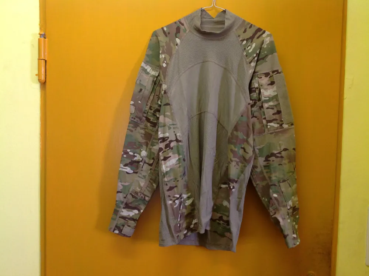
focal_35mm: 35
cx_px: 184
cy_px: 138
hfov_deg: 52.7
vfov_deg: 40.6
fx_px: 372
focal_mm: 4.28
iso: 100
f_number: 2.4
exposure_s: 1/17
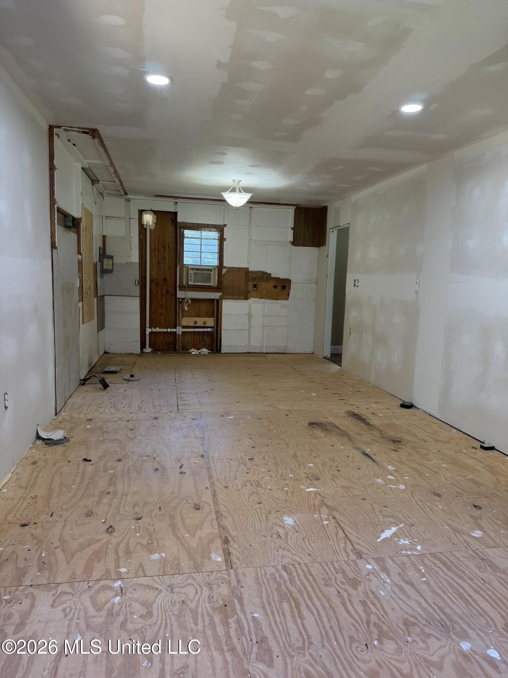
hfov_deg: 56.8
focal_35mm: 24
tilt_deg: -7.4
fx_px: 470
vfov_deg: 71.6
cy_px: 339
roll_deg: -2.1
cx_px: 254
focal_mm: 6.76
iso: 200
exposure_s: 1/120
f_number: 1.78
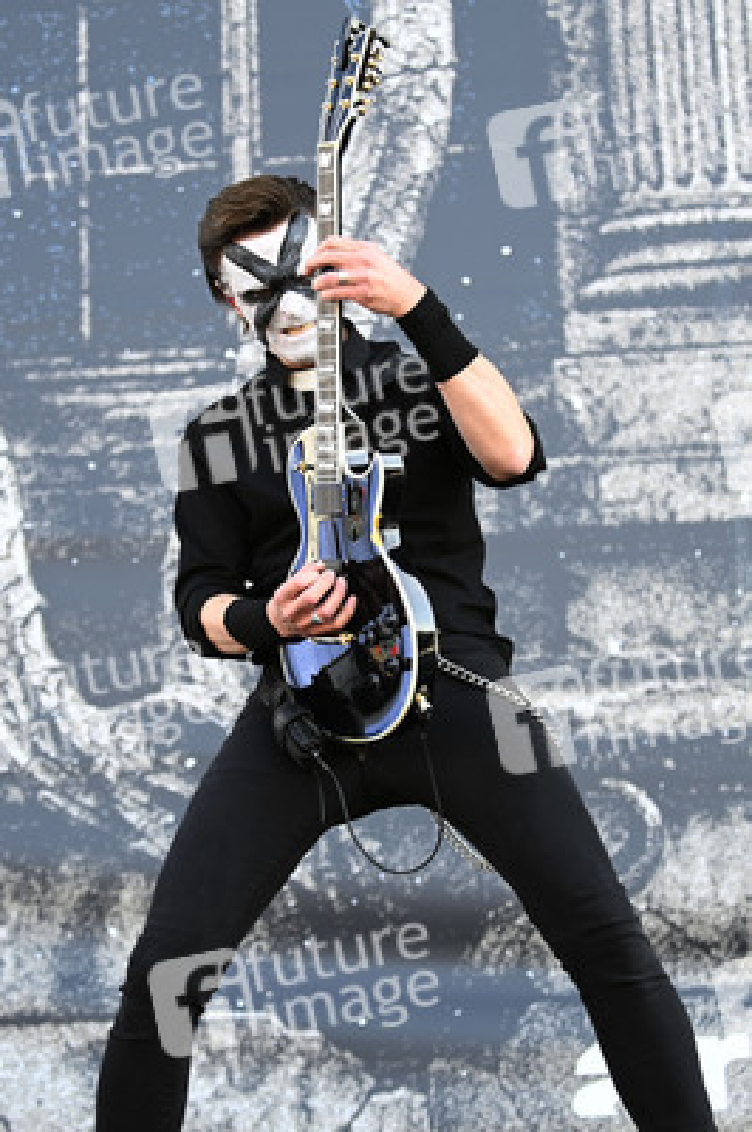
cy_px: 566
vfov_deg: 28.9
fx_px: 2197
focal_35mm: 70
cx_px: 376
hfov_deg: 19.4
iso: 320
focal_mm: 70
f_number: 2.8
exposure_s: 1/400
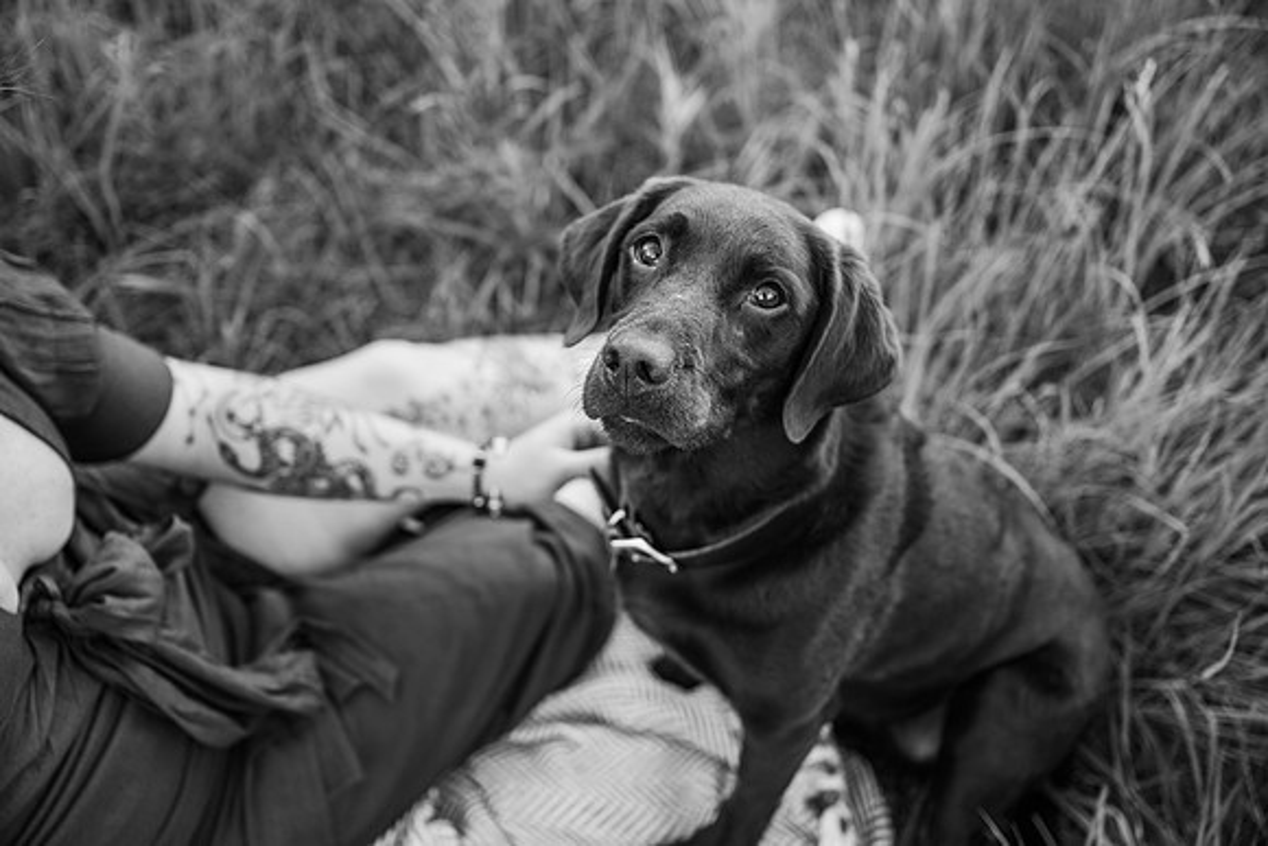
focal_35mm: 34
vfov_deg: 39.4
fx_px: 1180
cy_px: 423
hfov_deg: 56.5
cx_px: 634
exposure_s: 1/500
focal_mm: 33.5
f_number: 2.8
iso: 320
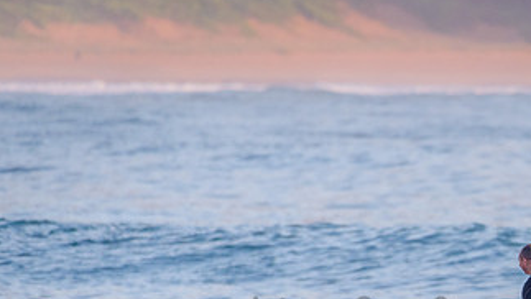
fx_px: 16241
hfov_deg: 1.9
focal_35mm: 1153
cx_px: 530
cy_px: 366
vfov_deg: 1.1
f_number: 5.6
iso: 720
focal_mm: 500
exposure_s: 1/1250
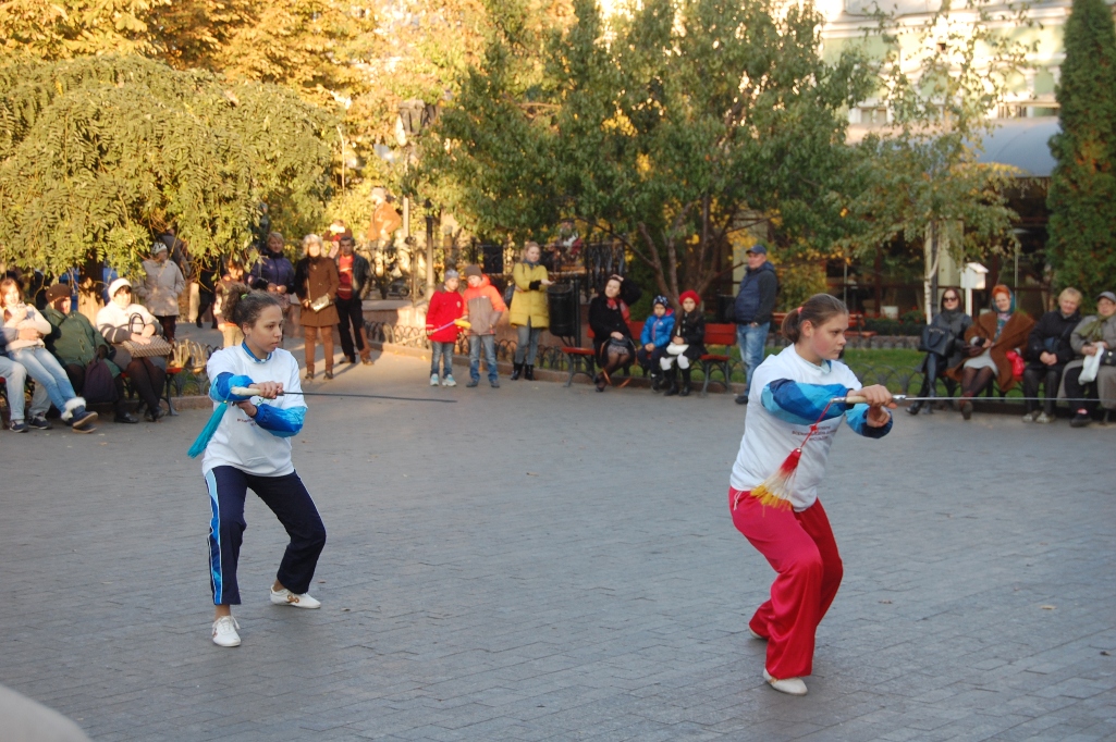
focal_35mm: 63
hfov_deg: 31.9
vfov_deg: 21.5
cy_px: 371
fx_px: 1952
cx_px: 558
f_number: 5.6
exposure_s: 1/125
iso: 320
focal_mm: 42
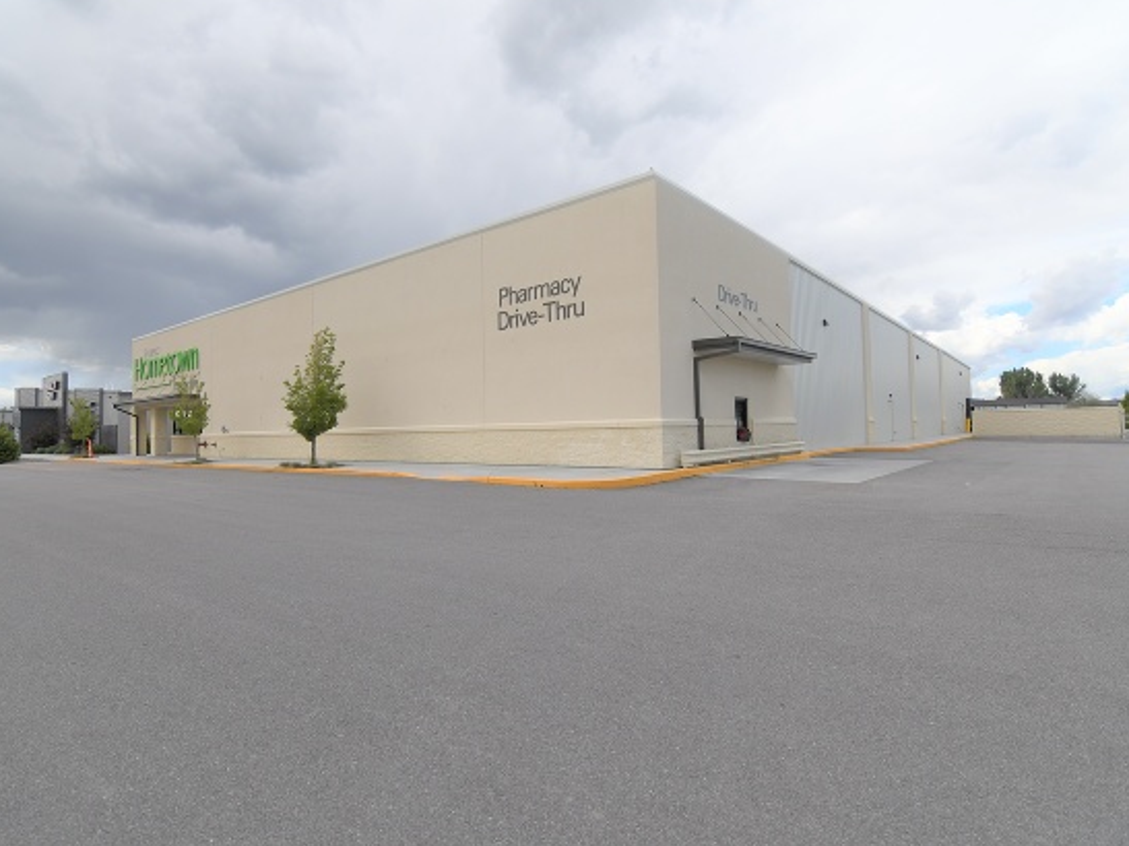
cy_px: 410
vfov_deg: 69.9
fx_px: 605
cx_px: 537
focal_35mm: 19
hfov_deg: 85.9
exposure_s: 1/3200
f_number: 4.5
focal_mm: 11
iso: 400
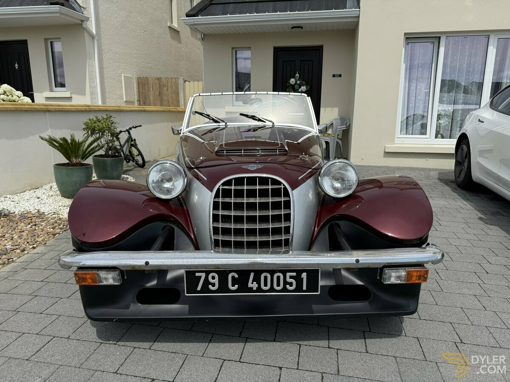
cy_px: 191
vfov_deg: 56.8
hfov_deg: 71.6
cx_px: 255
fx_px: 354
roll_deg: -0.9
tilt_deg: -12.1
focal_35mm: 24
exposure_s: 1/8130
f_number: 1.78
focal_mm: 6.76
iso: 100
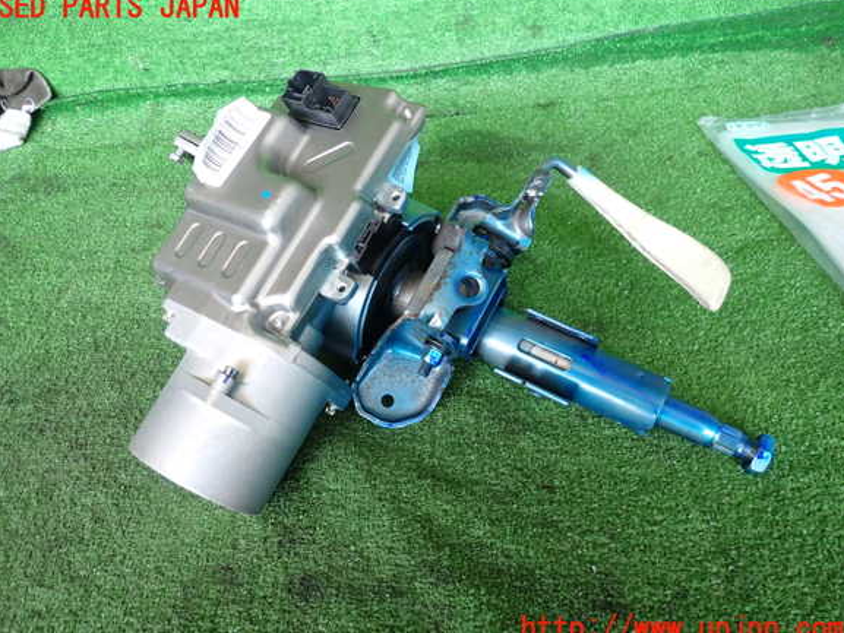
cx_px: 412
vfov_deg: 53.1
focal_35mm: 26
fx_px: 634
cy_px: 319
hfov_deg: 67.3
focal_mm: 4.5
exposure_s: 1/60
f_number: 2
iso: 125
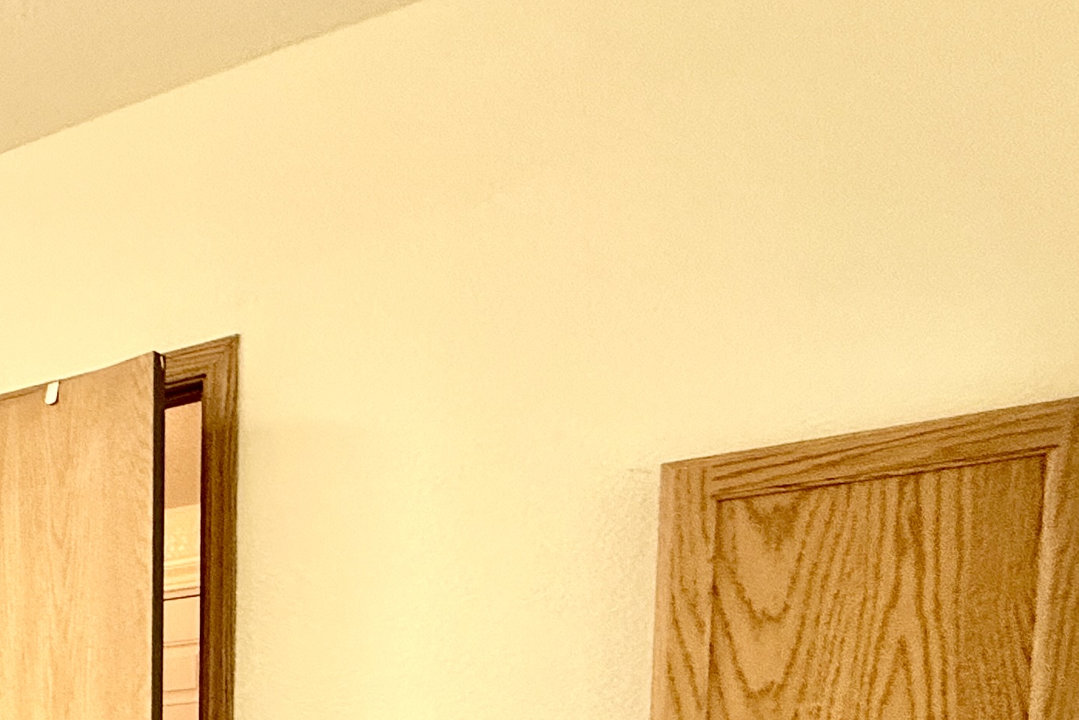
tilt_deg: -5.0
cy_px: 990
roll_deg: +1.8
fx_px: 1259
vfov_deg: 26.1
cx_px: -293
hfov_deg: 34.4
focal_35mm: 42
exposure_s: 1/60
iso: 250
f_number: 2.2
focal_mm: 2.22
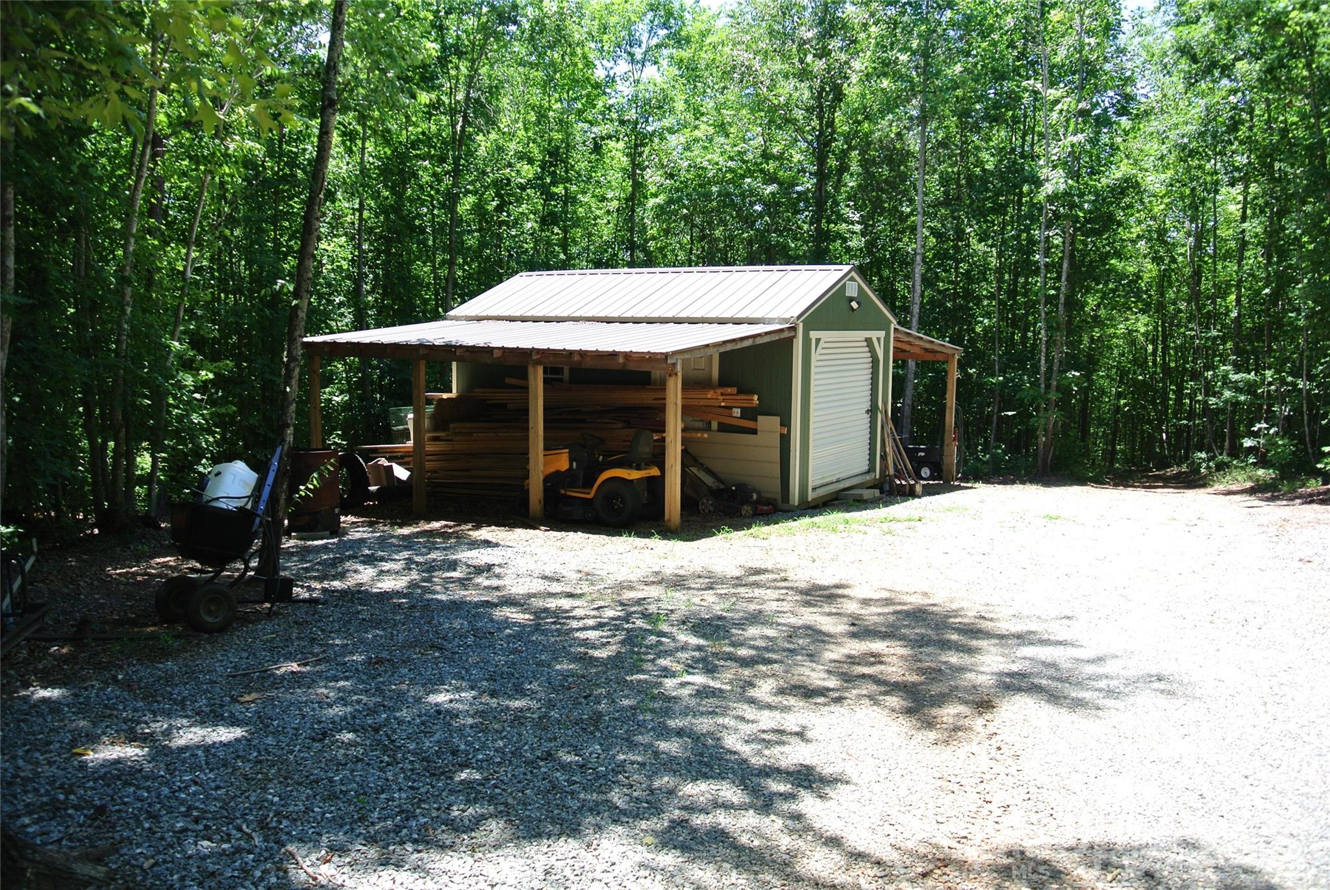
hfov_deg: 67.3
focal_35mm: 27
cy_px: 445
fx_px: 998
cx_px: 665
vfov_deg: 48.0
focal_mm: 10
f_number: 4
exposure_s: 1/200
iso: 100
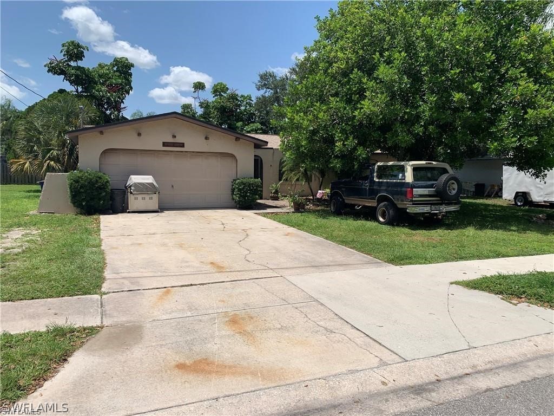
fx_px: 416
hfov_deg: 67.3
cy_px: 208
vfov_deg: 53.1
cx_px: 277
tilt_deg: -4.0
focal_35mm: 26
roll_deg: -1.4
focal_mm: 4.25
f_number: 1.8
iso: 25
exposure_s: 1/3401
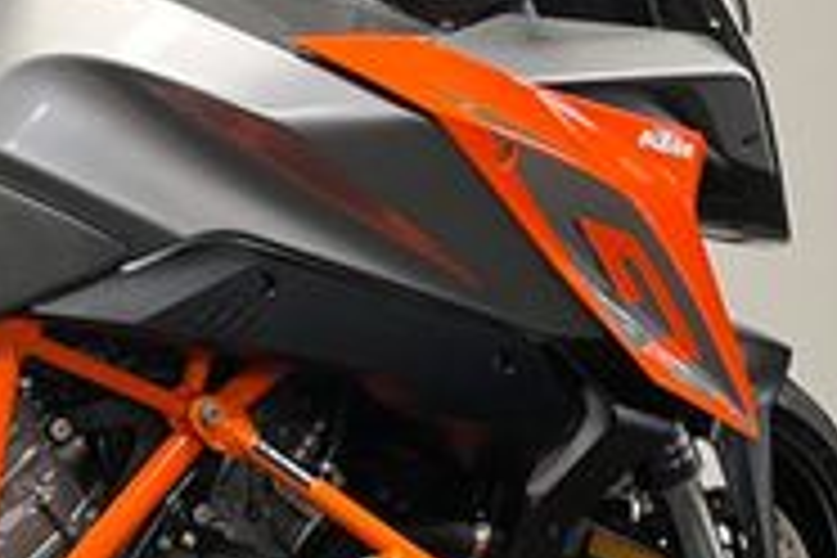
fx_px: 2162
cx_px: -230
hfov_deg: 20.2
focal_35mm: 93
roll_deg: +2.8
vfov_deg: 14.6
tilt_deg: -13.3
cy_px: 446
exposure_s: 1/50
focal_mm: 5.1
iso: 100
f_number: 1.6
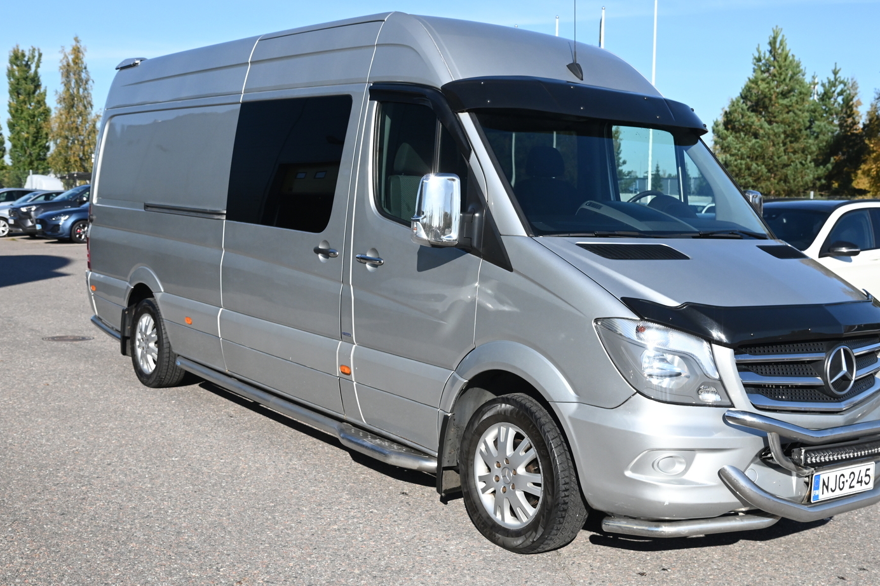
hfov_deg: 47.4
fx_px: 1002
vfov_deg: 32.6
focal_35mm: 41
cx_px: 448
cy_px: 297
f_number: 7.1
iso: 2000
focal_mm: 35
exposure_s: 1/6400
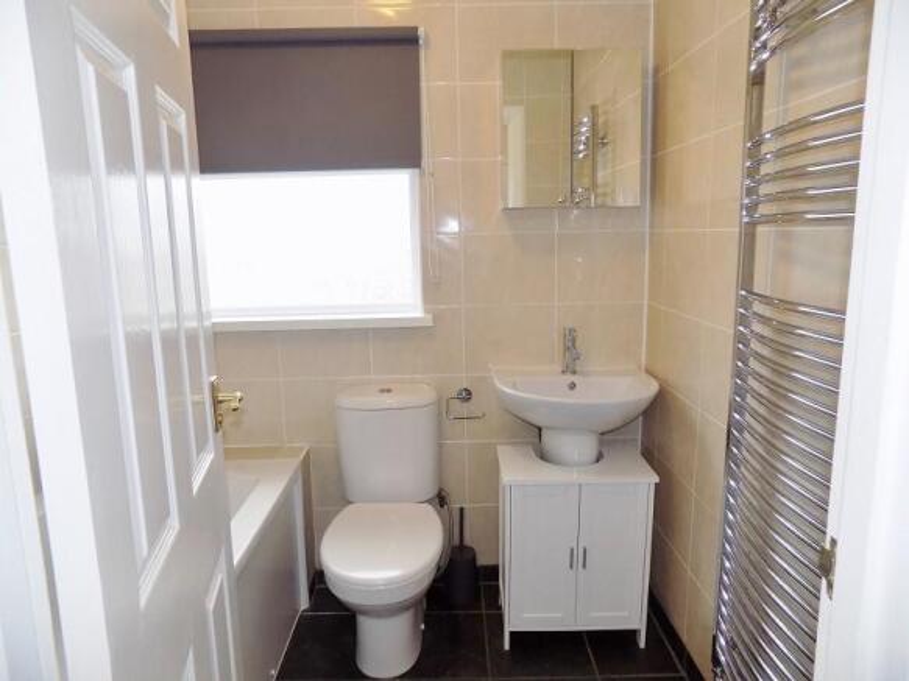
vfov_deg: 58.9
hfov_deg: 73.9
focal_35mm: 23
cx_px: 454
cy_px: 340
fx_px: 604
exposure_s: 1/30
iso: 280
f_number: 3.1
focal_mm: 4
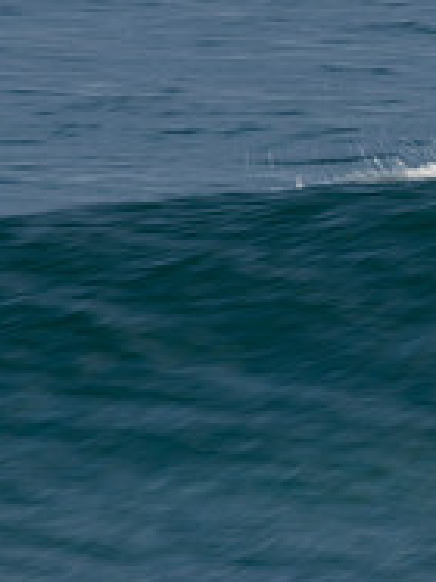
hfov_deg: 0.7
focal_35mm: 2234
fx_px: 37560
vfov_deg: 0.9
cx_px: 875
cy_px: 244
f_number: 20
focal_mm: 500
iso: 100
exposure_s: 1/30
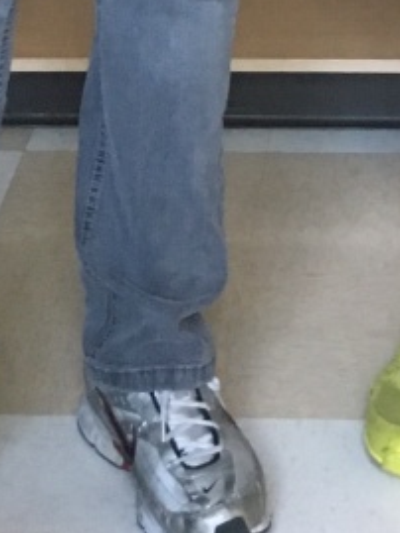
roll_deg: +2.4
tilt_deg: -2.9
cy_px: -734
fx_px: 2263
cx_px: 275
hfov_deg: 10.1
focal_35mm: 147
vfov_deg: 11.3
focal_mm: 4.15
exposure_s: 1/30
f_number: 2.2
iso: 125
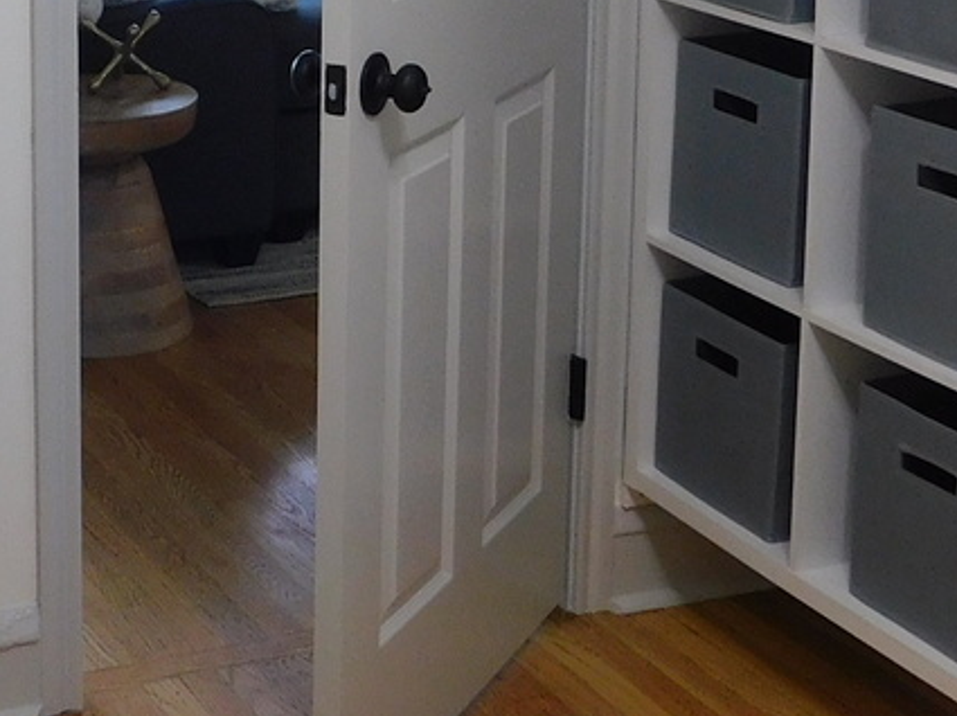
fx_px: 2155
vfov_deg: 18.2
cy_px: -52
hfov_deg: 24.4
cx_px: 106
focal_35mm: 78
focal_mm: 4
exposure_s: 1/30
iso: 220
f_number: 3
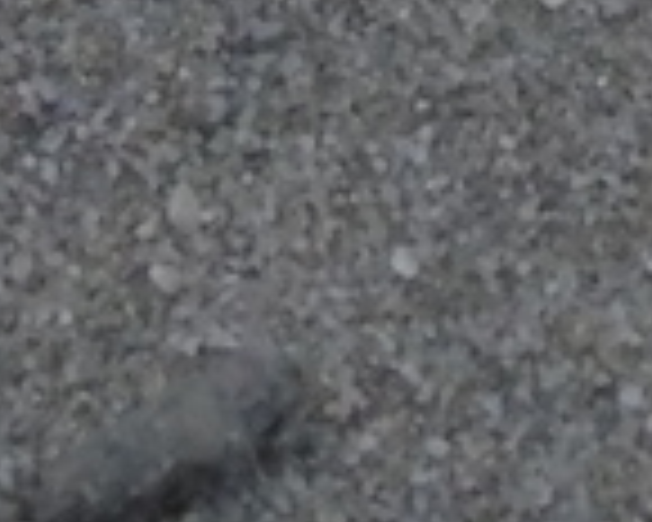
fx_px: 6001
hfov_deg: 6.2
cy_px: -405
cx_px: 569
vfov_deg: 4.9
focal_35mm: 311
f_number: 6.7
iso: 800
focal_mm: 9.6
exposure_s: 1/1000
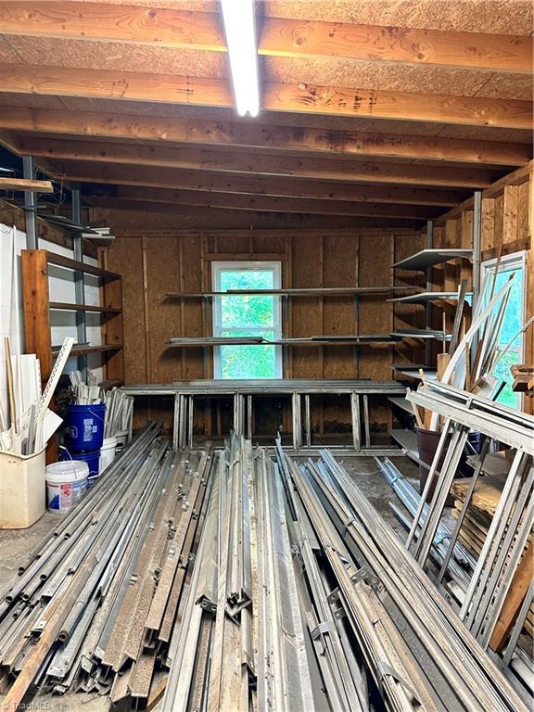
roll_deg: -0.7
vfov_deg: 71.6
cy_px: 356
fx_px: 494
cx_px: 267
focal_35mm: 24
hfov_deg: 56.8
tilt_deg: -3.0
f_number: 1.78
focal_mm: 6.86
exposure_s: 1/60
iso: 500
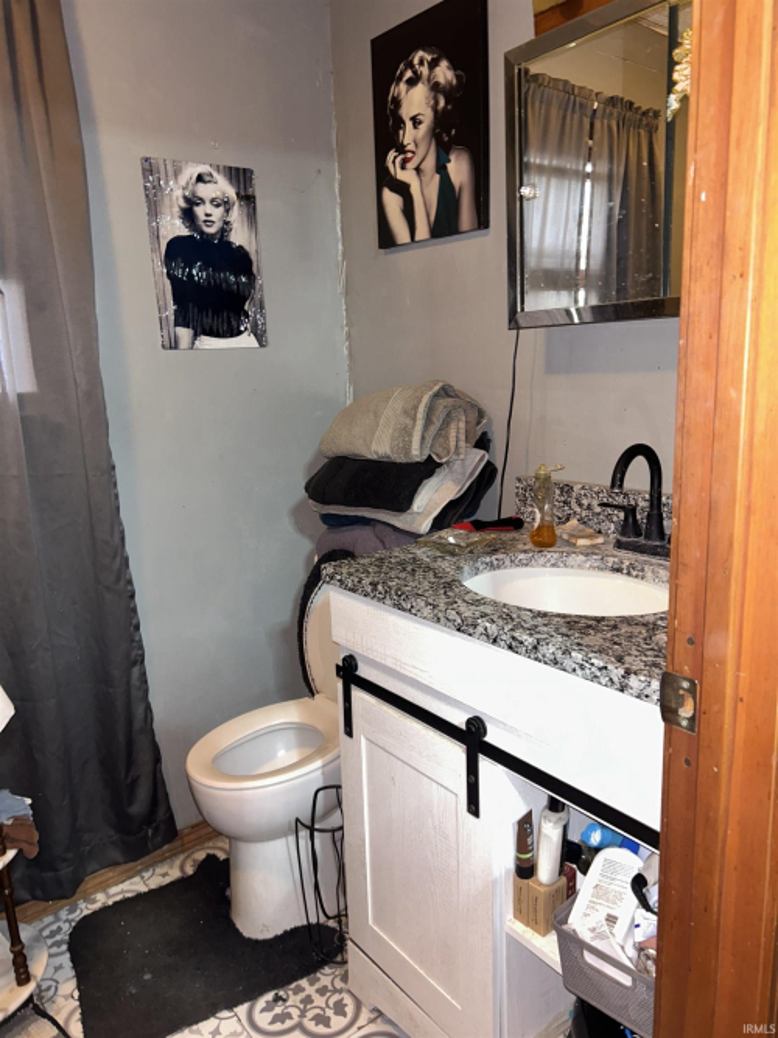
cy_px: 519
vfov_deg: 67.3
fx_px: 779
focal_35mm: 26
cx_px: 389
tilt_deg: -11.0
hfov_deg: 53.0
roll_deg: +1.1
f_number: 1.5
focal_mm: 5.7
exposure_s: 1/13
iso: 100
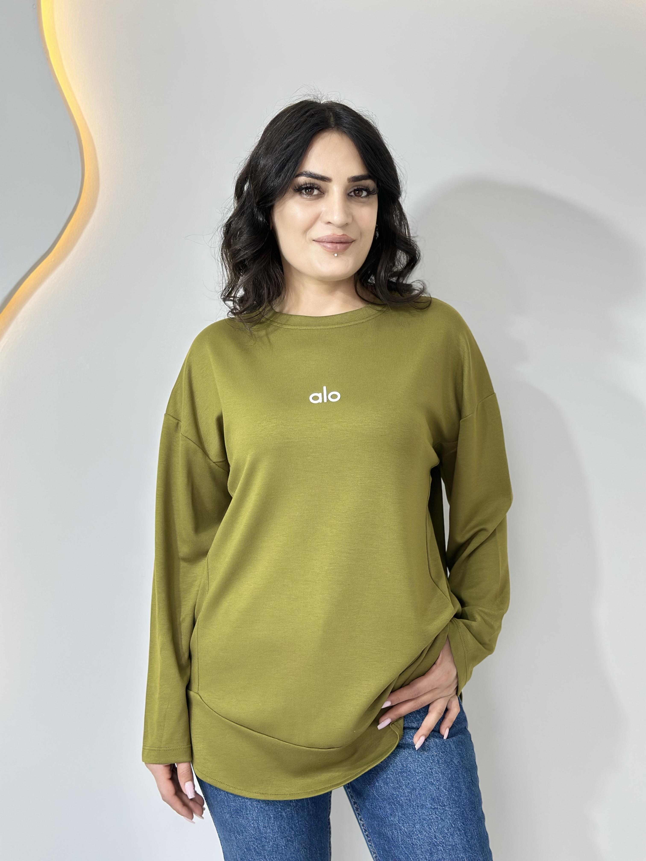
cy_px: 430
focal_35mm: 48
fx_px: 1194
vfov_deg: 39.7
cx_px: 323
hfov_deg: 30.3
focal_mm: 6.86
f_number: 1.78
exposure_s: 1/100
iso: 64
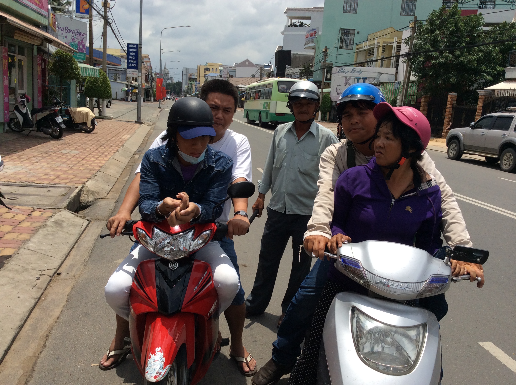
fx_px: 491
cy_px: 192
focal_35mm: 33
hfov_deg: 55.4
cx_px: 258
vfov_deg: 42.8
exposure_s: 1/2488
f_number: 2.4
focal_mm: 3.3
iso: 32
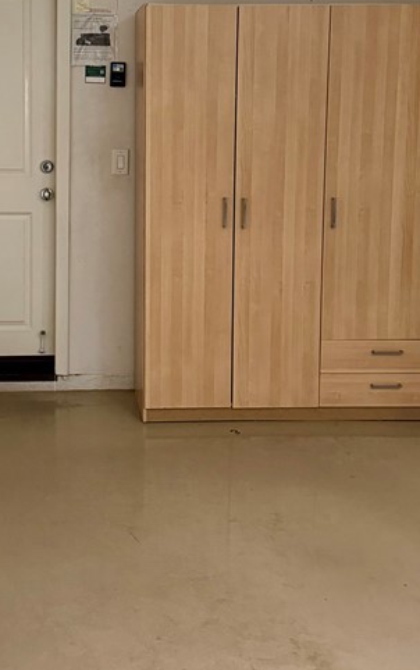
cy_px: 235
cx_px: 110
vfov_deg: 37.2
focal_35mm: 54
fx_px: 987
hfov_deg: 23.8
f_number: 1.78
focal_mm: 6.76
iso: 500
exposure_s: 1/60
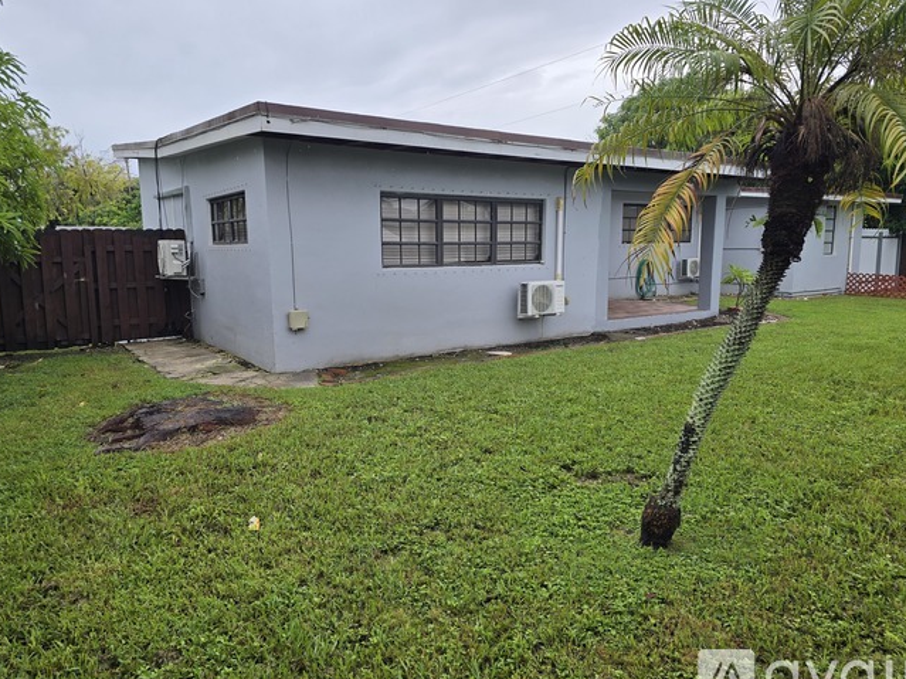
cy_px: 352
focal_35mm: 24
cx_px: 454
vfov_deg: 56.8
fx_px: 628
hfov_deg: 71.6
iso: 12
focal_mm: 6.3
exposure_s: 1/626
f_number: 1.7
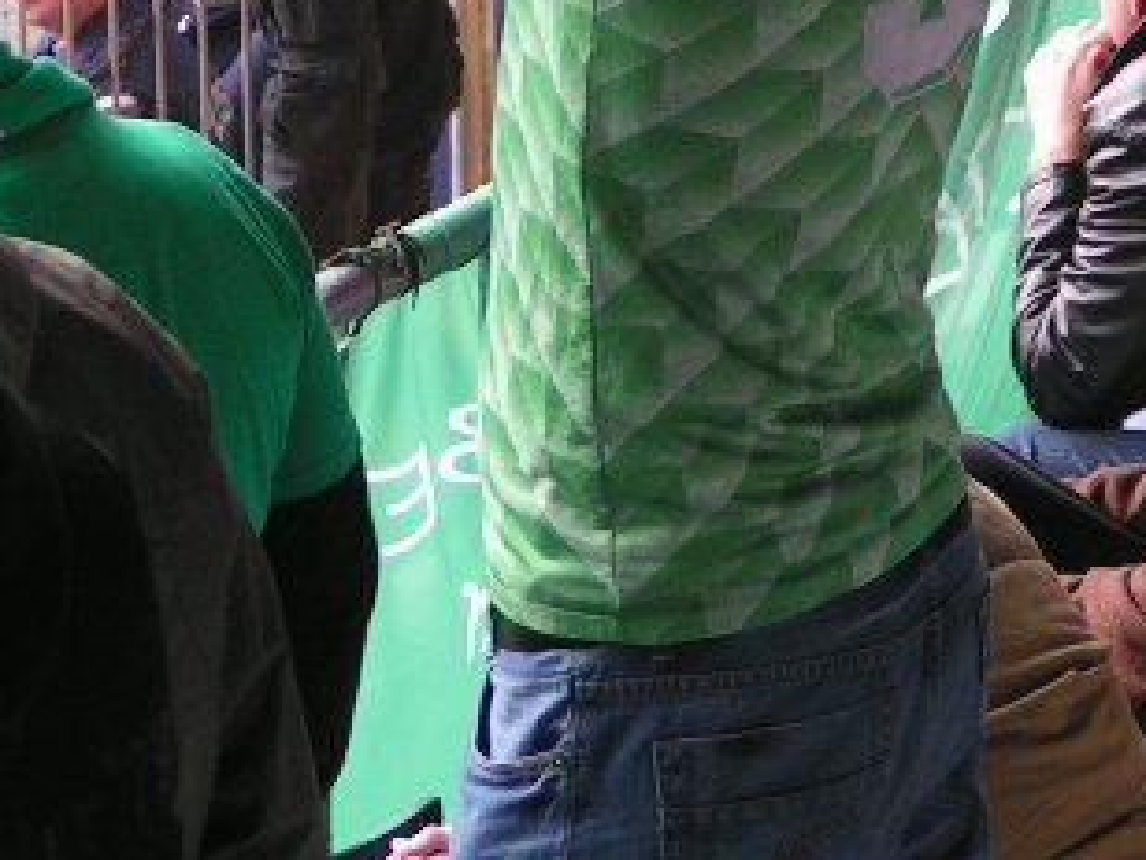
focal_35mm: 424
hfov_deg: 4.7
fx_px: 14042
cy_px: -219
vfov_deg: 3.5
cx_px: 386
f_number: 3.5
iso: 100
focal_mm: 25.1
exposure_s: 1/200
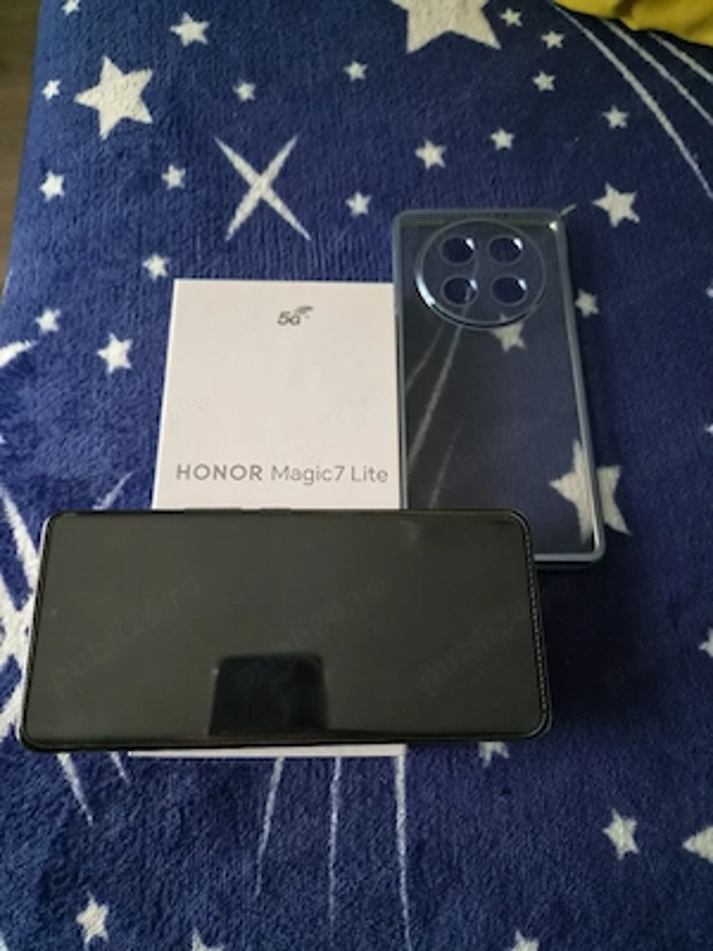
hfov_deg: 58.9
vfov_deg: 73.9
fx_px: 632
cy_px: 476
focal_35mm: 23
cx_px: 356
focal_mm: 5.4
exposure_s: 1/100
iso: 2500
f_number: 1.8
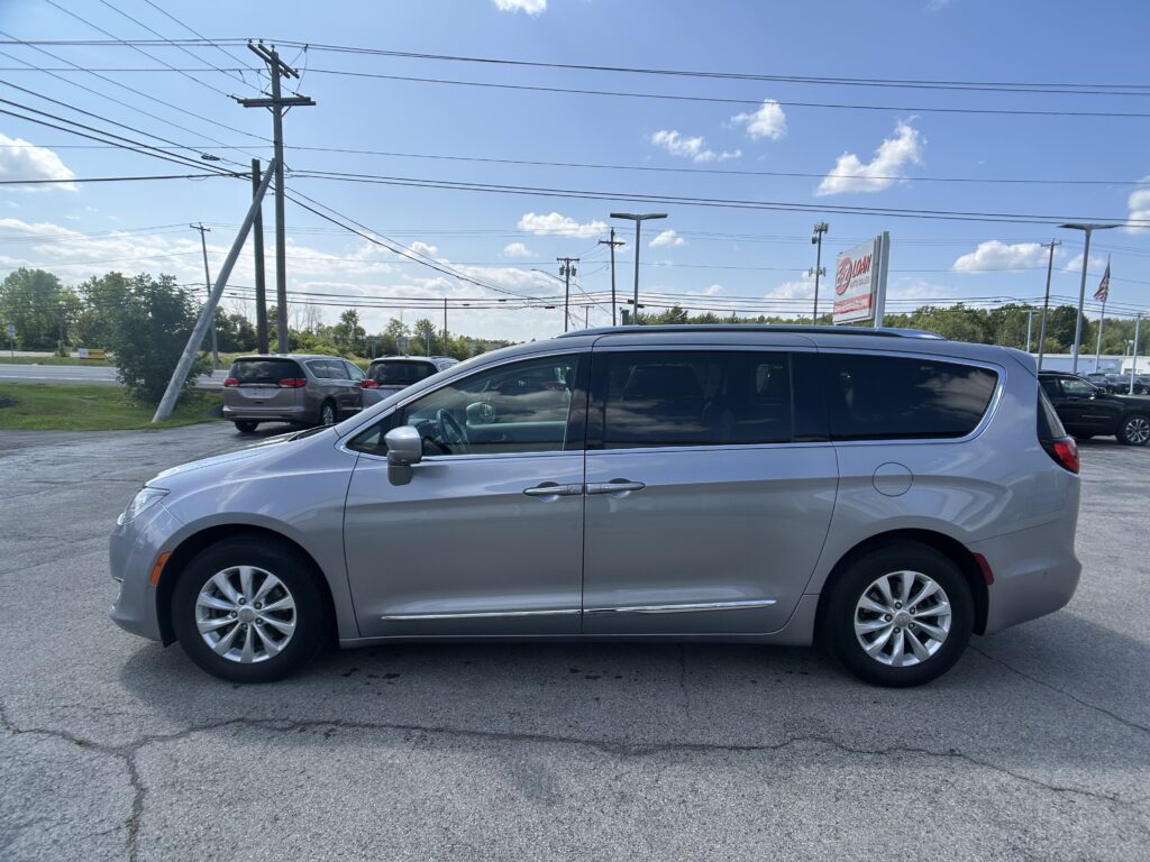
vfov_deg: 53.1
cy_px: 431
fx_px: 864
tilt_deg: -6.4
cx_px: 575
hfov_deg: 67.3
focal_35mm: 26
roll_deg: -1.8
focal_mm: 5.7
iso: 50
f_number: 1.5
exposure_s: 1/4630
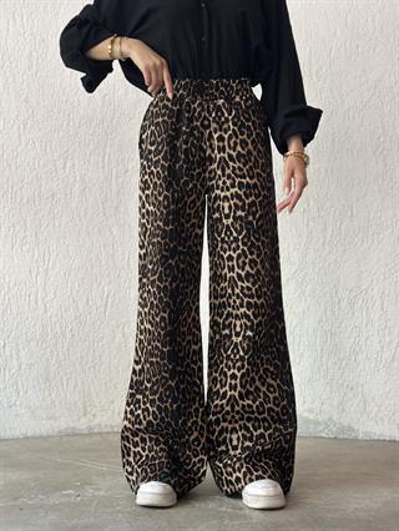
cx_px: 200
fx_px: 737
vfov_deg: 39.6
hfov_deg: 30.3
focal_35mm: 48
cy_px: 266
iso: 125
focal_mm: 6.86
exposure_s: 1/77
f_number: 1.78
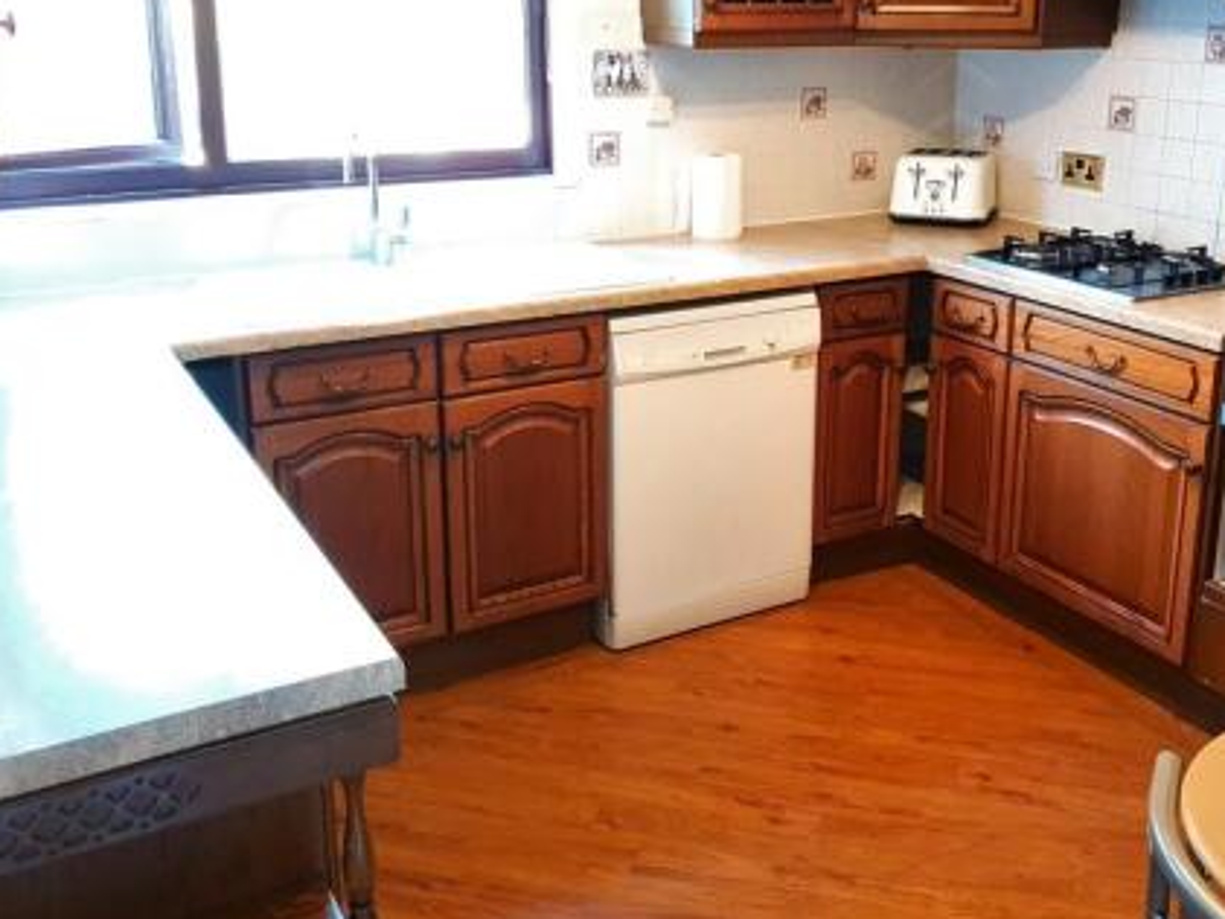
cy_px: 327
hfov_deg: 51.2
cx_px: 703
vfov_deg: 39.3
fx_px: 1274
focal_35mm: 36
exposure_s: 1/50
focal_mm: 4.3
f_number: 1.5
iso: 320
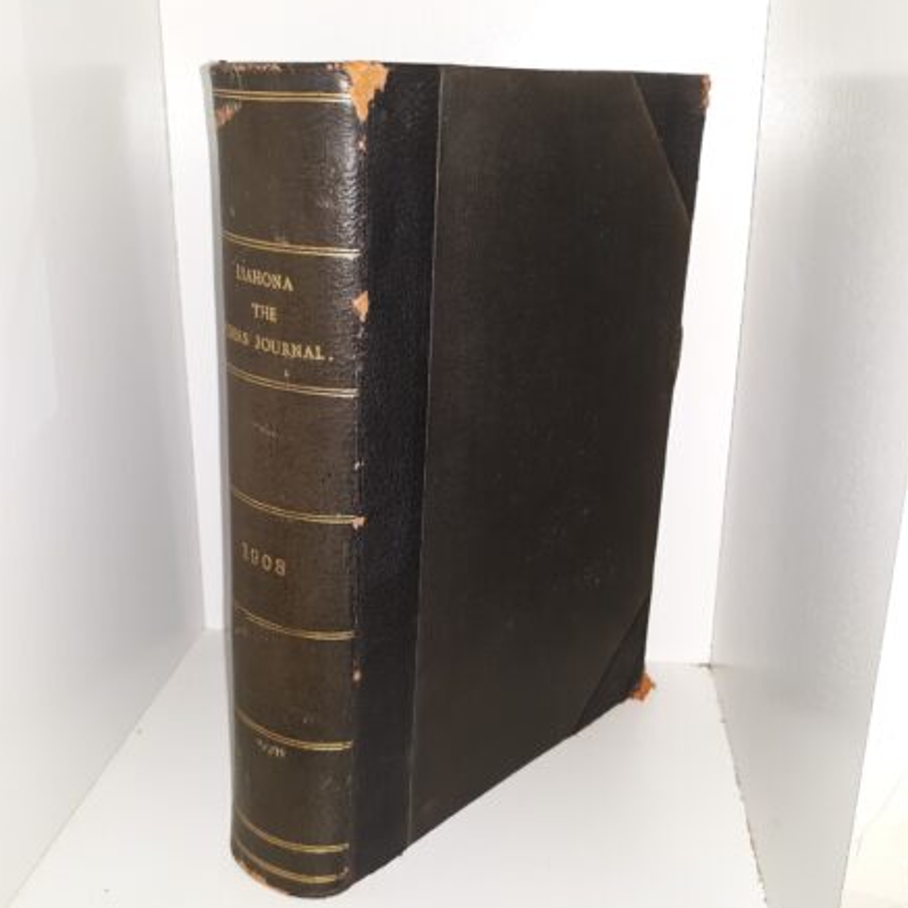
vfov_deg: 48.4
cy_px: 459
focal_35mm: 34
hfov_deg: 48.4
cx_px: 426
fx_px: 1009
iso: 50
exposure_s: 1/60
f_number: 1.7
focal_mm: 3.7
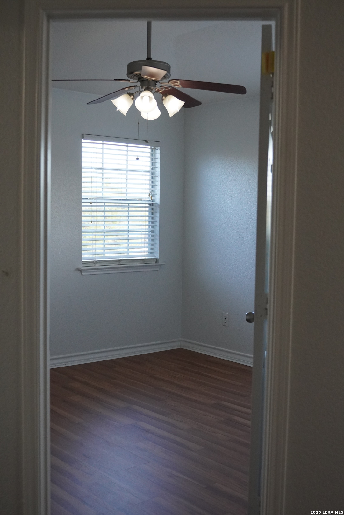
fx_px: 602
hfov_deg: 31.9
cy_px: 258
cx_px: 172
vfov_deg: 46.4
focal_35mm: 42
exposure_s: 1/640
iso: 2500
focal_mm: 28
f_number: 2.8
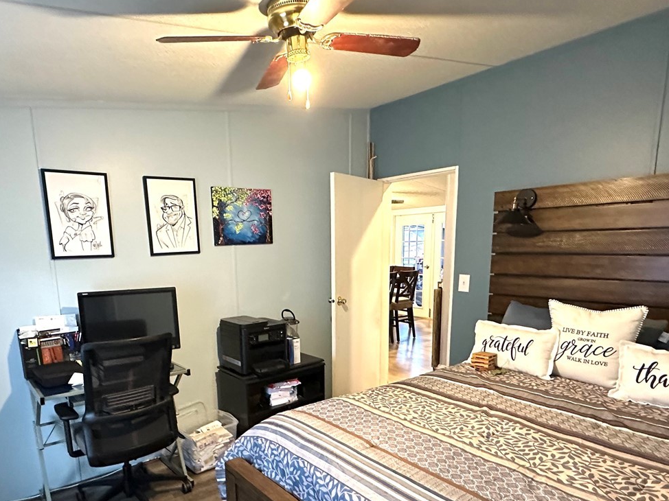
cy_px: 330
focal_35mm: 23
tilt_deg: -9.4
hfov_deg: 73.7
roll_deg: +1.0
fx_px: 444
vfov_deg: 57.7
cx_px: 295
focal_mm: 2.22
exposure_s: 1/60
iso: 800
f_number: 2.2
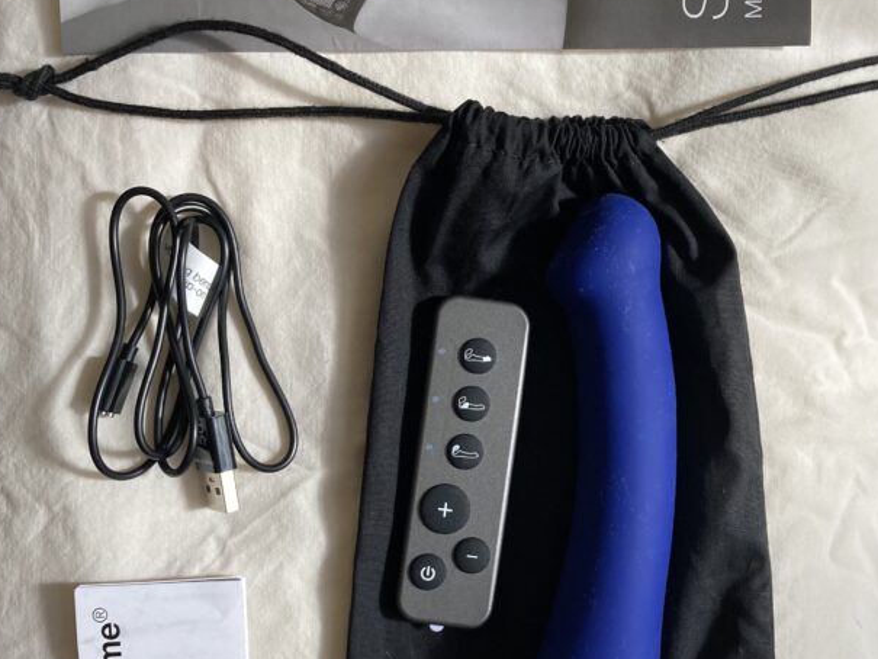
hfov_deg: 49.9
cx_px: 514
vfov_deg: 38.5
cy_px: 390
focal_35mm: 37
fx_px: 939
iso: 50
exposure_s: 1/50
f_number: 1.8
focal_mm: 3.99
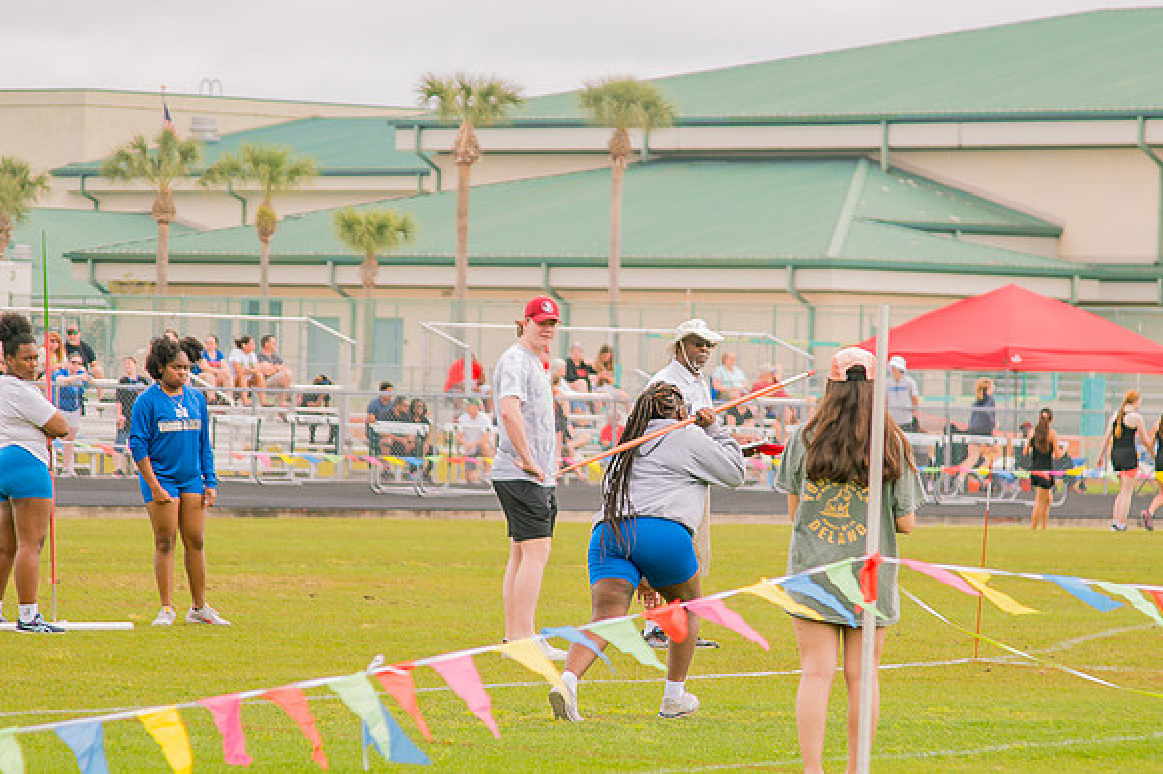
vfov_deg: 5.4
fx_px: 8224
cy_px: 409
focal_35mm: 255
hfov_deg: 8.1
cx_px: 659
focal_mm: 120
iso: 200
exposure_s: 1/200
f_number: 4
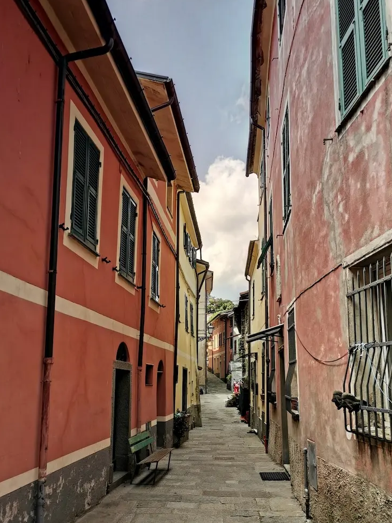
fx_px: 483
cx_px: 204
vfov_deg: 56.5
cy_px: 307
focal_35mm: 32
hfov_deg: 44.1
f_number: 1.8
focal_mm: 4.75
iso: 50
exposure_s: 6
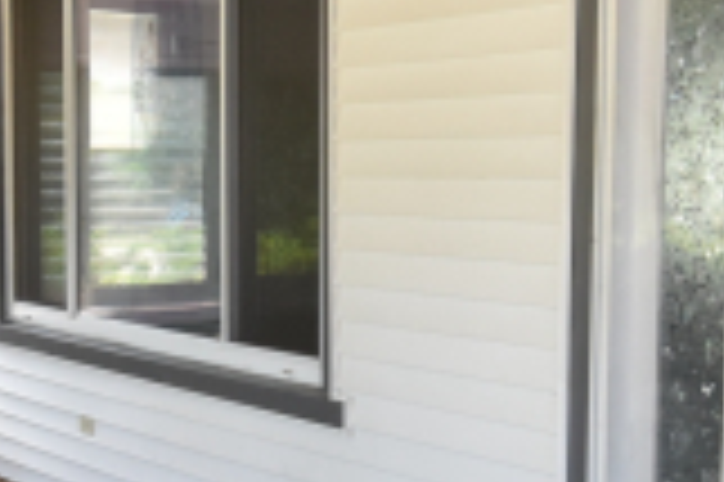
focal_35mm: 70
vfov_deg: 19.3
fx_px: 1406
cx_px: 297
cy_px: 374
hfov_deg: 28.8
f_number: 5.6
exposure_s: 1/125
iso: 800
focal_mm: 10
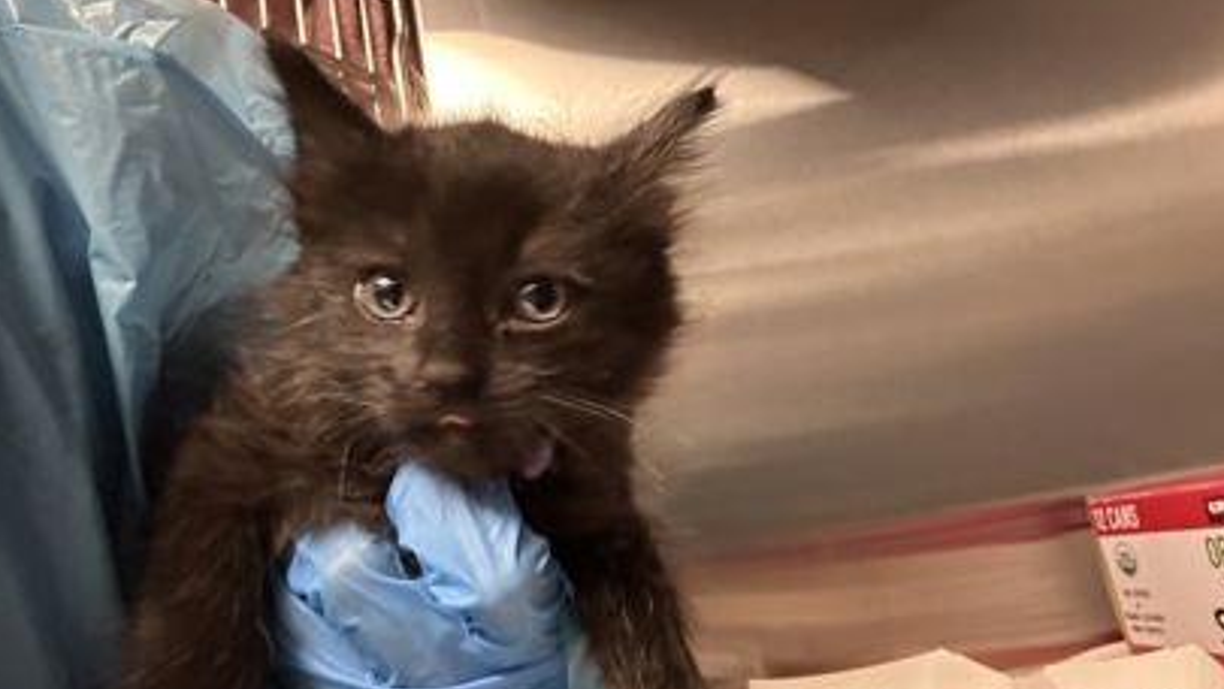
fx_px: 844
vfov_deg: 44.4
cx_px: 610
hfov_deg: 71.9
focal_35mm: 26
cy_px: 343
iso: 640
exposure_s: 1/30
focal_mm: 2.69
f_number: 1.9
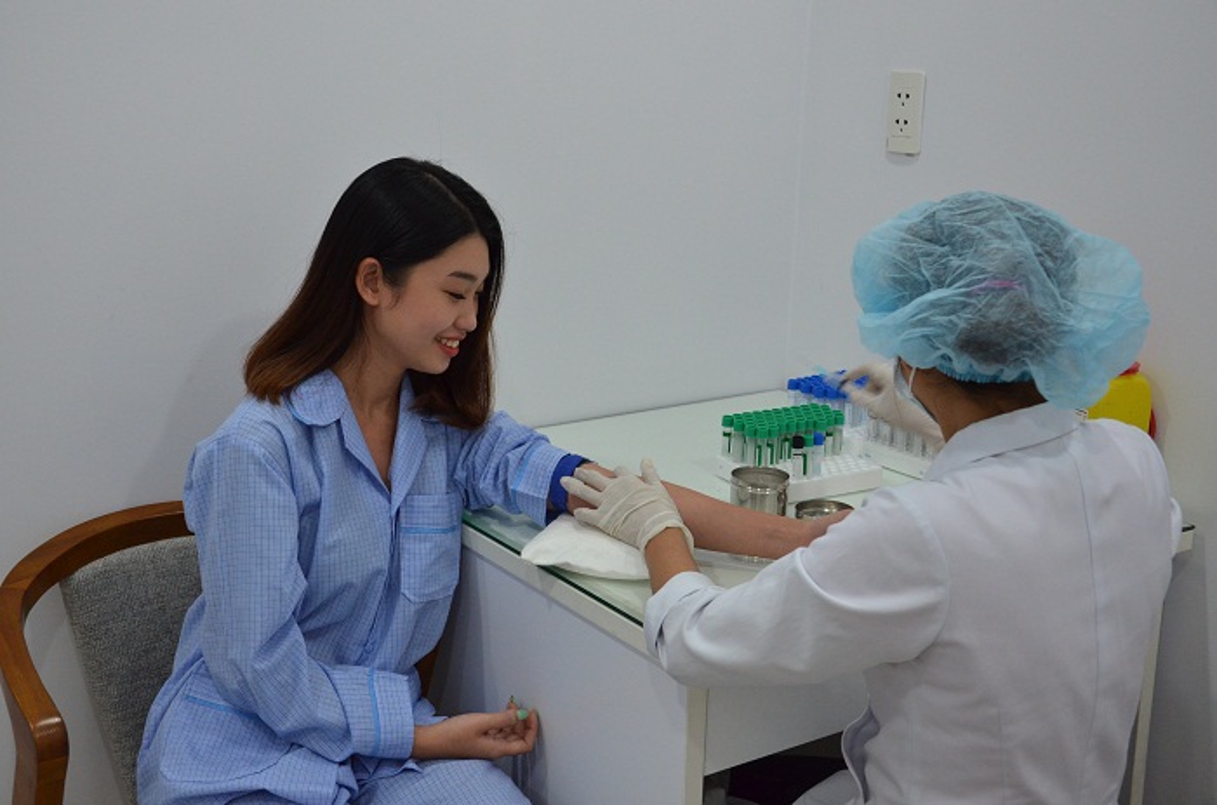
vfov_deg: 27.9
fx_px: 1619
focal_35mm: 48
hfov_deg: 41.2
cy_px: 402
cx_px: 608
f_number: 5.6
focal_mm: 32
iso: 1600
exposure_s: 1/125
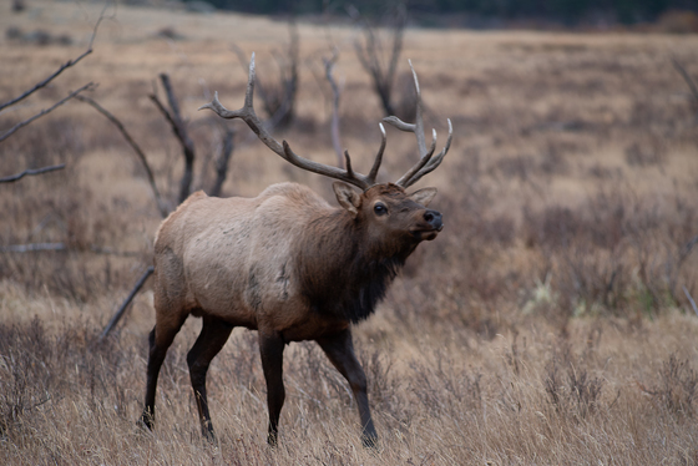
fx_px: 3880
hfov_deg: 10.3
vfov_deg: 6.9
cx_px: 349
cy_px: 233
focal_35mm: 200
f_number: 3.2
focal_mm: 200
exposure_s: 1/50
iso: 400
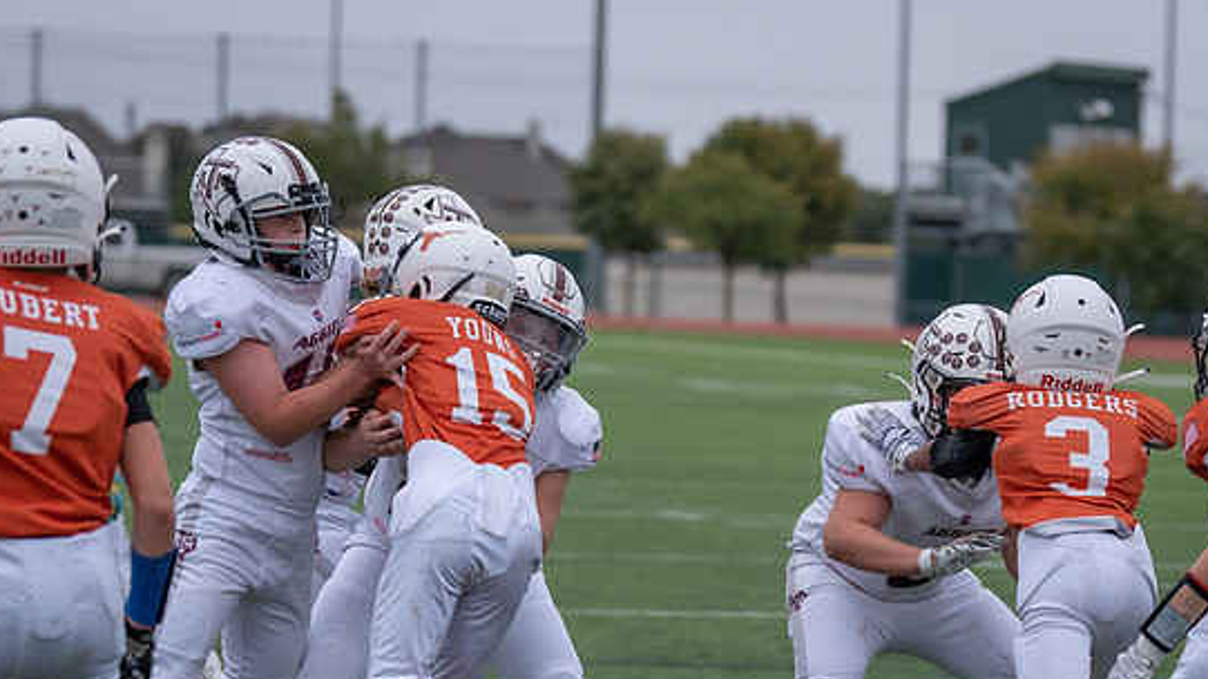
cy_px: 609
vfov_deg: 5.9
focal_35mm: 207
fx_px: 6629
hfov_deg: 10.4
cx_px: 532
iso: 640
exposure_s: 1/1250
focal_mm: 91
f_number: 2.8
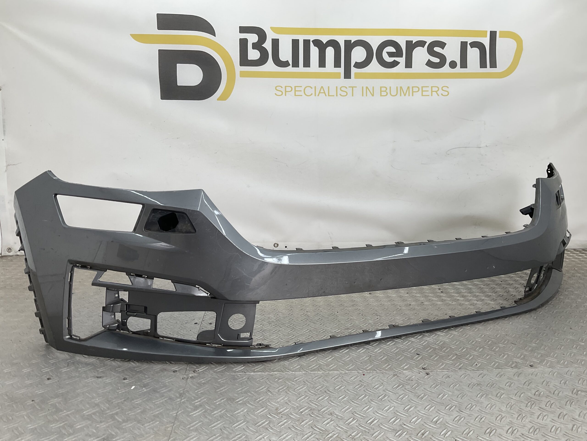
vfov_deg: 48.2
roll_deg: -1.9
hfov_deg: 61.7
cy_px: 220
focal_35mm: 29
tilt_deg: -10.9
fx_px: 492
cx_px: 294
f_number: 1.8
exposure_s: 1/156
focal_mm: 3
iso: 16
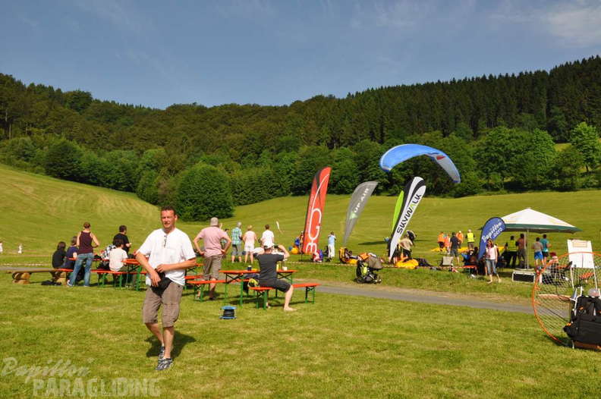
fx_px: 600
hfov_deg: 53.2
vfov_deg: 36.8
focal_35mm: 36
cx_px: 300
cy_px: 200
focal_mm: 24
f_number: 14
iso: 200
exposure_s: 1/200
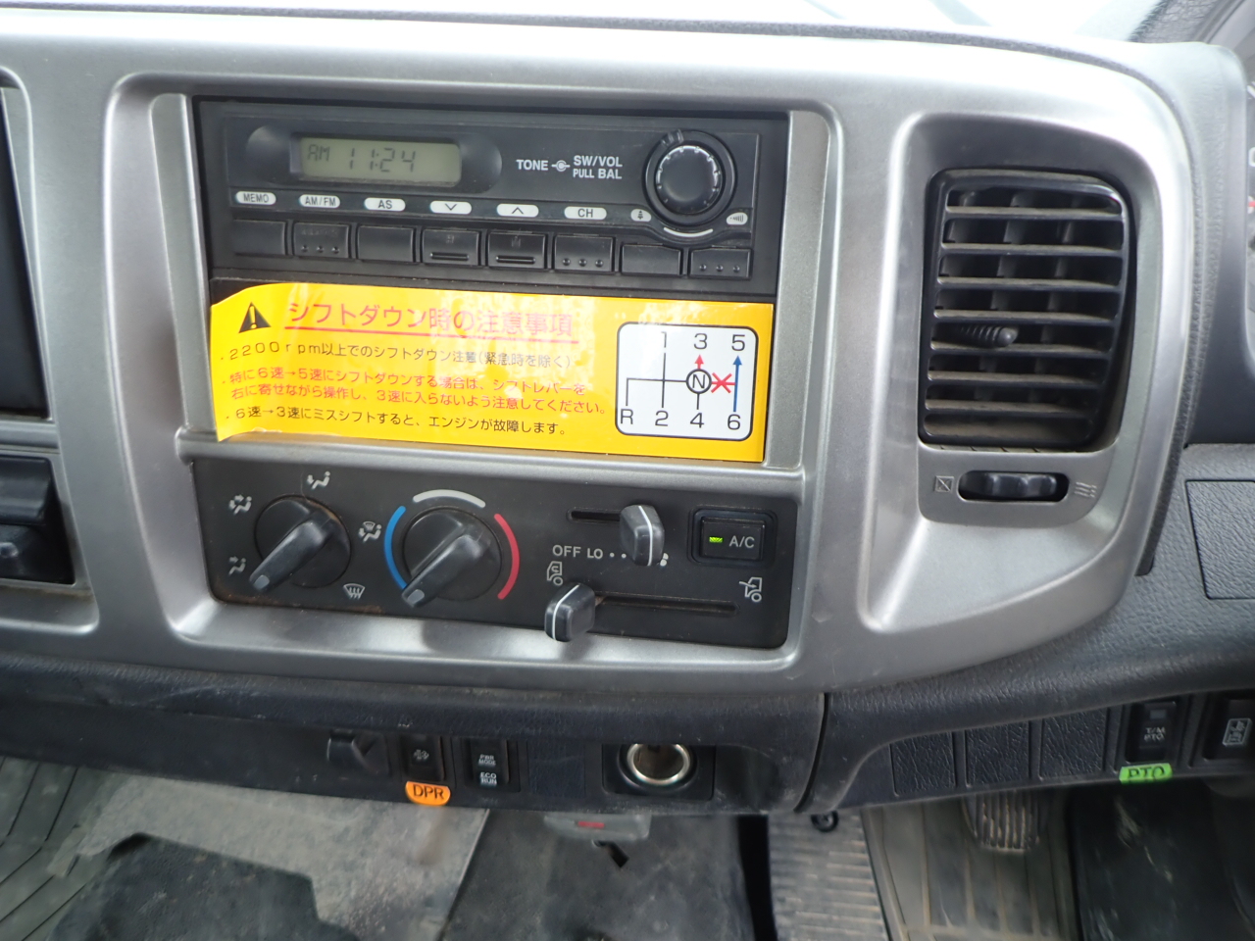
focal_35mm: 25
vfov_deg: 54.9
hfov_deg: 69.4
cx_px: 628
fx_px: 906
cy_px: 470
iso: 100
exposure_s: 1/80
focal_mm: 4.5
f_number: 2
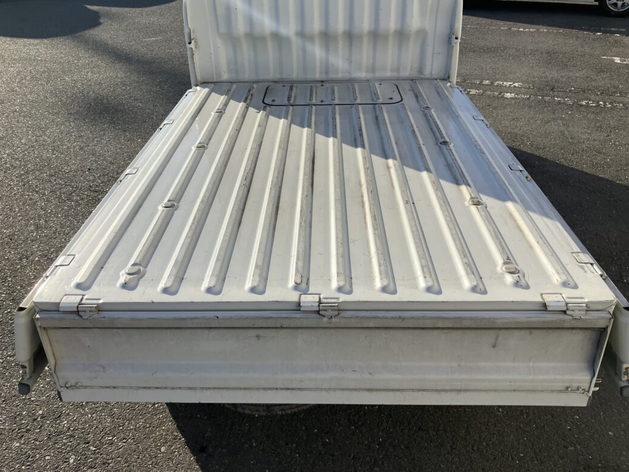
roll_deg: -2.0
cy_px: 232
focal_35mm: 29
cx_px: 308
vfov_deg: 48.2
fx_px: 527
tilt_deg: -30.7
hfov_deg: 61.7
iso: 32
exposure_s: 1/2558
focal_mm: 3.99
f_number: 1.8
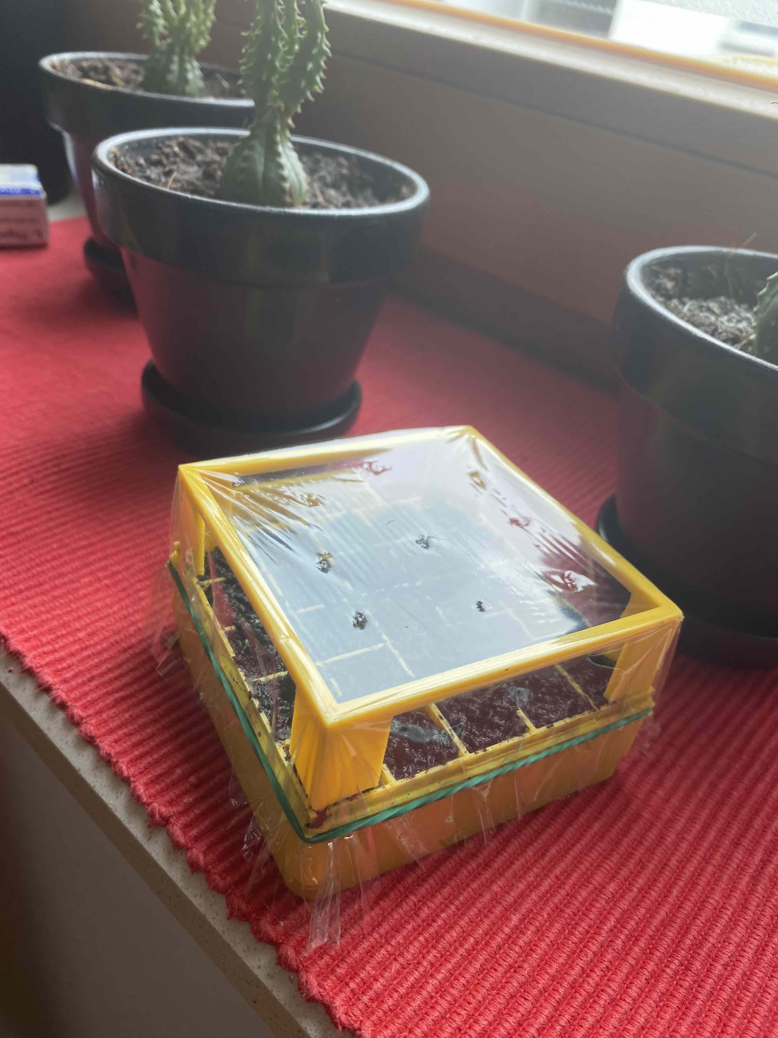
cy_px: 519
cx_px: 389
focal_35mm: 26
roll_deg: -10.5
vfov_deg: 67.3
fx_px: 779
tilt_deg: -32.8
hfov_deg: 53.1
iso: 32
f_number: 1.8
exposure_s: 1/122
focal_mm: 4.25
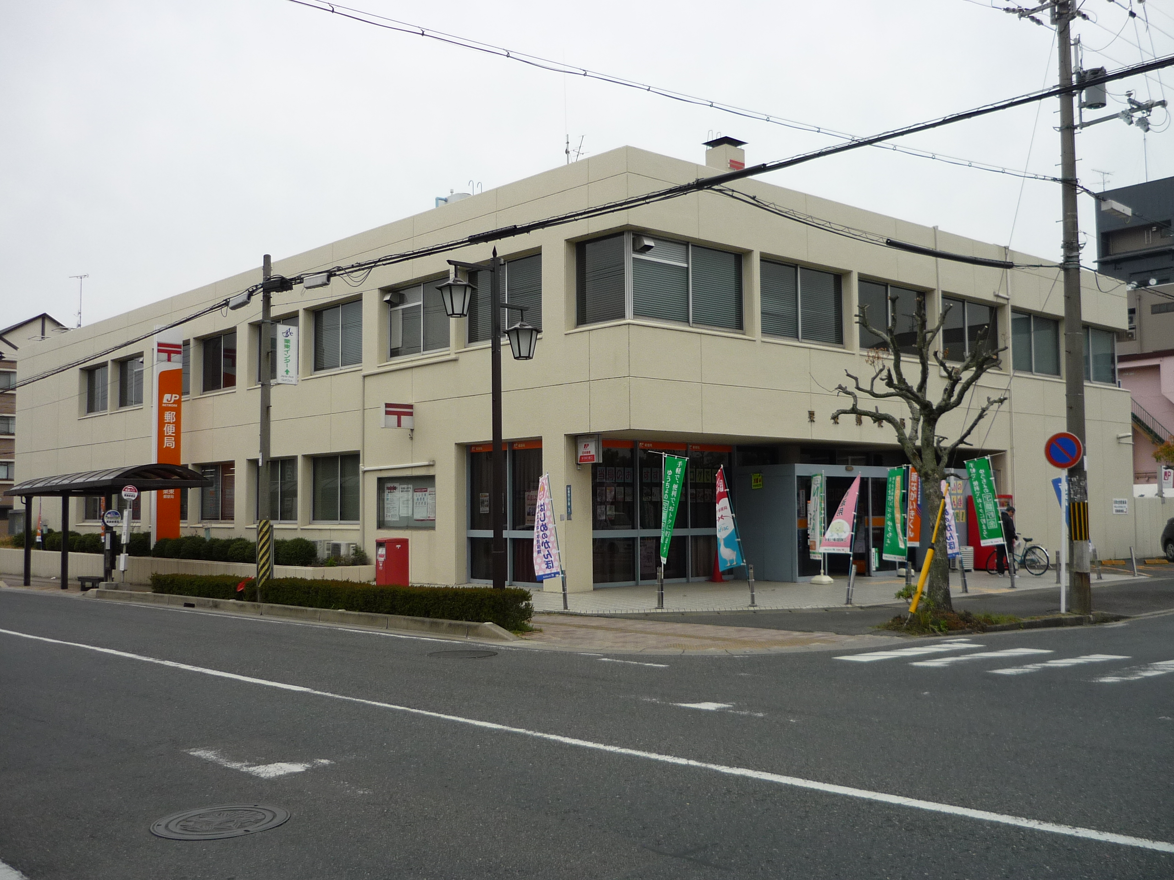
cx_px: 587
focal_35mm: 33
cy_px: 440
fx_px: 1119
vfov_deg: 42.9
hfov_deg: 55.4
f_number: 2.8
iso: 100
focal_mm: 5.5
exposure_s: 1/800
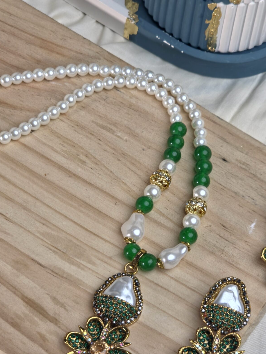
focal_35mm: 112
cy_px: 205
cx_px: 167
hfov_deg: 13.2
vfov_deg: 17.6
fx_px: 1147
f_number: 2.4
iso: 50
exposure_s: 1/87.4
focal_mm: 7.9
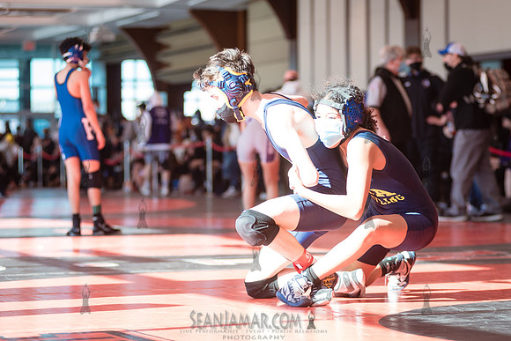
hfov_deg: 16.0
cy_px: 170
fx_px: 1811
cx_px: 293
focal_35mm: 128
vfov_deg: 10.8
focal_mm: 105
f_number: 3.5
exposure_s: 1/400
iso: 400
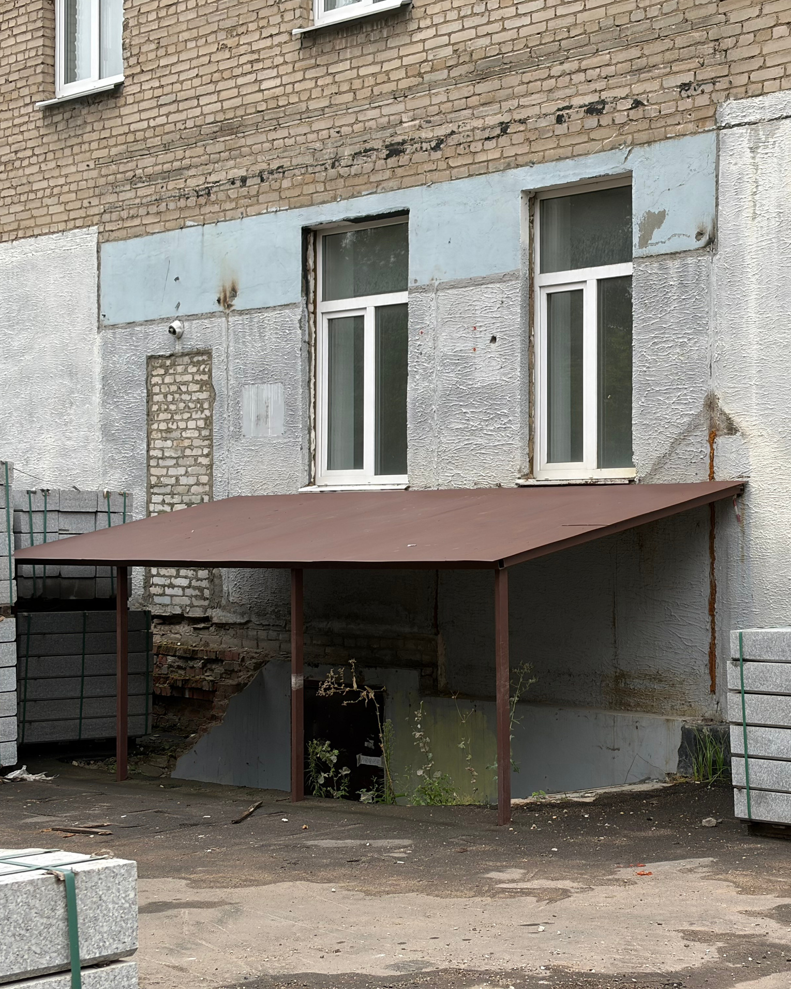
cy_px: 493
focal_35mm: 68
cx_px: 528
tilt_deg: +1.3
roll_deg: +0.3
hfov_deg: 22.4
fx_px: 1990
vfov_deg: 27.9
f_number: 1.6
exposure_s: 1/243
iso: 32
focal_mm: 5.96
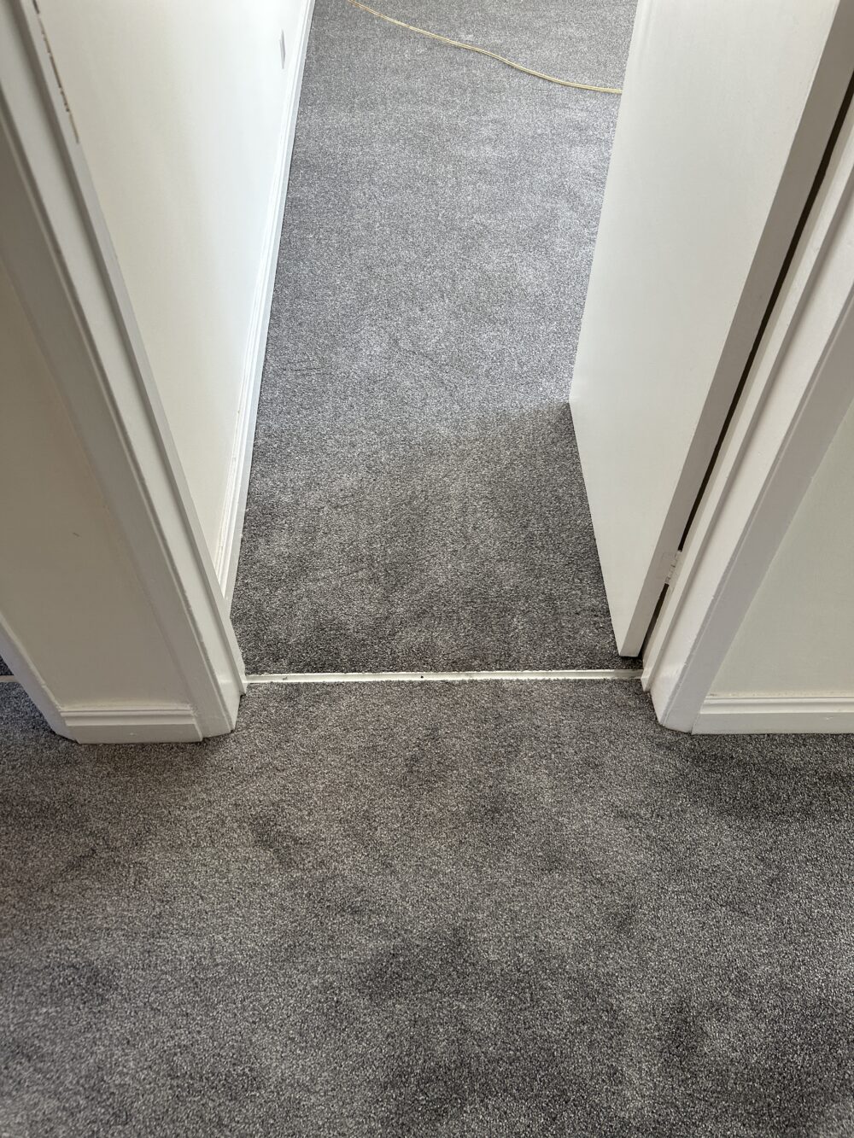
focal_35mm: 26
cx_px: 427
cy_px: 569
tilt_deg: -49.8
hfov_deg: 53.1
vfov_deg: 67.3
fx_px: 855
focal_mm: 5.7
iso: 40
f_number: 1.5
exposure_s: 1/121
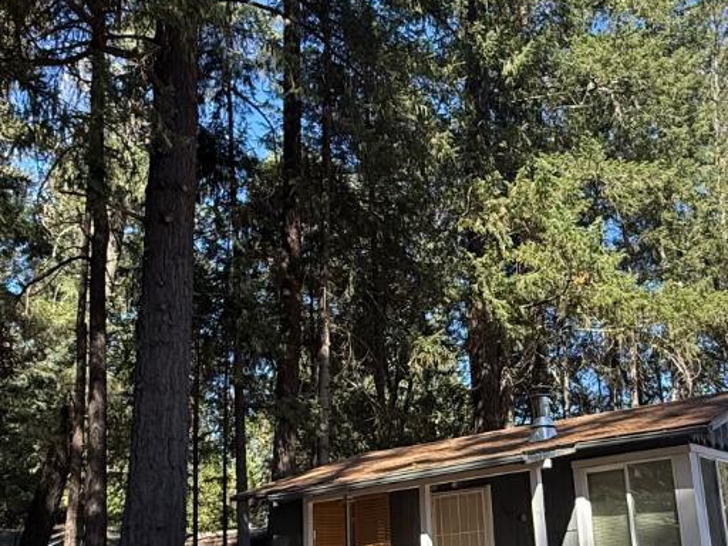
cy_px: 328
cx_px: 475
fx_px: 862
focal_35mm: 41
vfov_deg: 35.0
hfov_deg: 45.2
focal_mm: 2.22
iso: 64
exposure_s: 1/458
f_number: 2.2
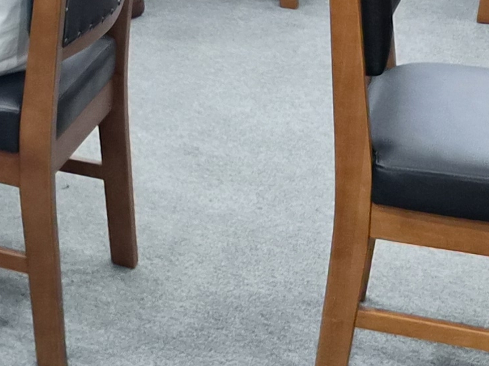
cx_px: -258
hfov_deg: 14.6
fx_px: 1766
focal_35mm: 125
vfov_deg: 11.2
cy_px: -255
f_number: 1.8
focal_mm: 5.4
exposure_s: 1/120
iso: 160
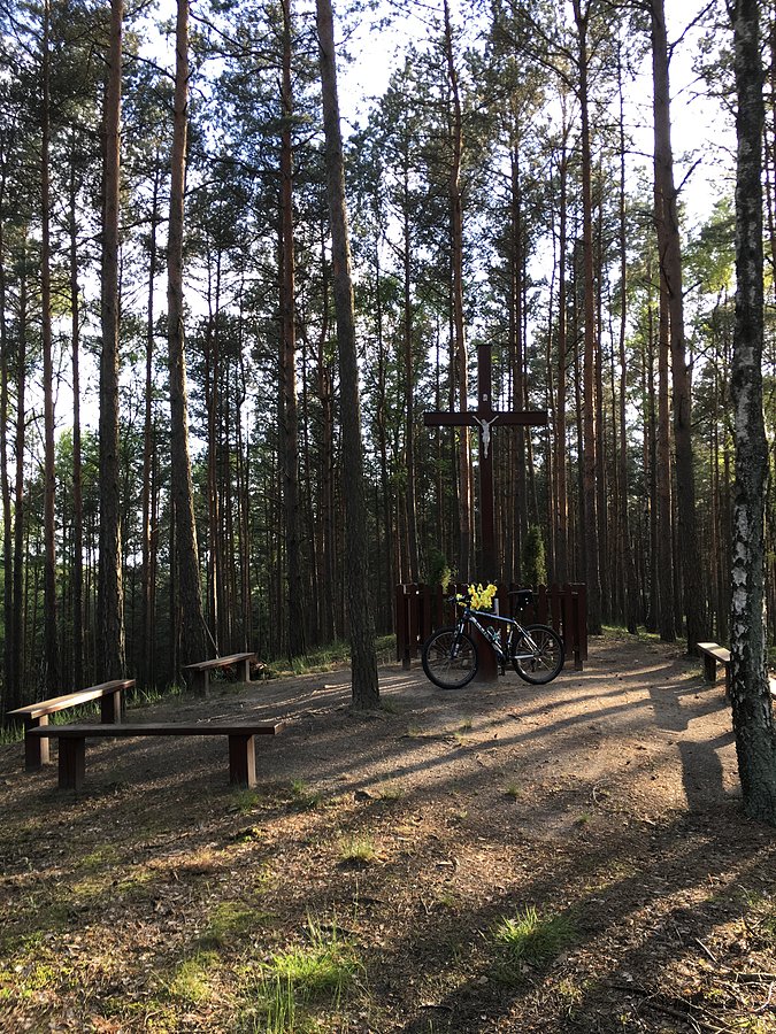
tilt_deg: +3.0
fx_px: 867
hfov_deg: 48.2
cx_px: 388
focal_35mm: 29
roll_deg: +0.4
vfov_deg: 61.7
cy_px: 517
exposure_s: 1/100
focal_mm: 4.15
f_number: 2.2
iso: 25
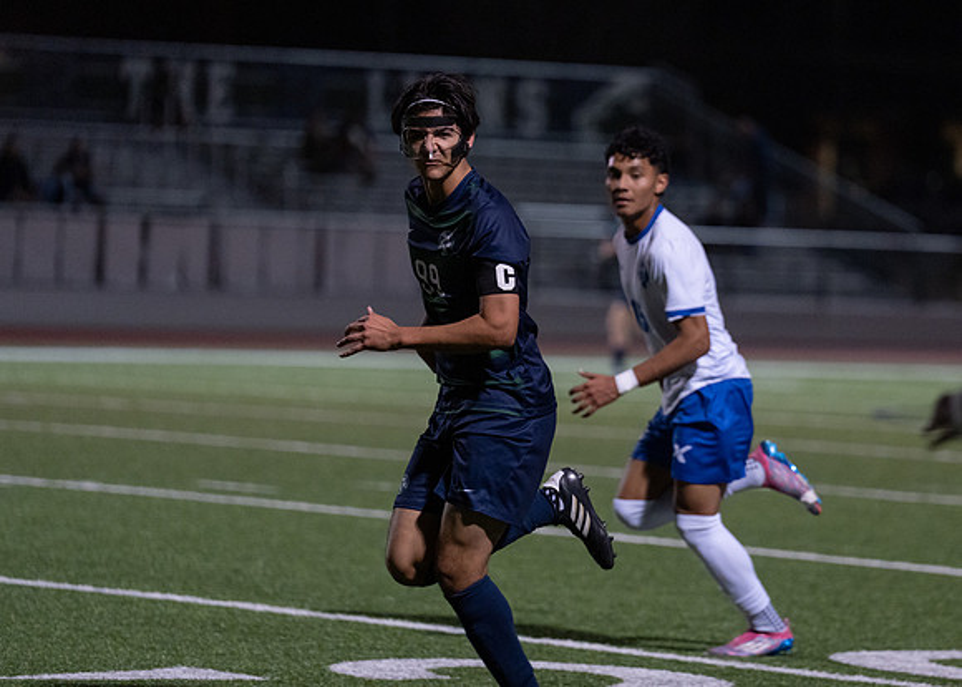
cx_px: 615
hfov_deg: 8.7
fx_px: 6296
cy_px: 297
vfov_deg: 6.2
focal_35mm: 231
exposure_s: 1/1250
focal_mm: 170
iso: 2500
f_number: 2.8
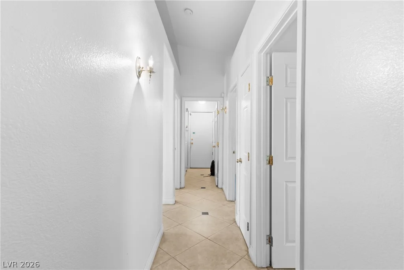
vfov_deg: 70.5
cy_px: 135
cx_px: 202
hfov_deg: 93.3
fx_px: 191
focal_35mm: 17
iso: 400
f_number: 8
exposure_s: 1/4
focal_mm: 17
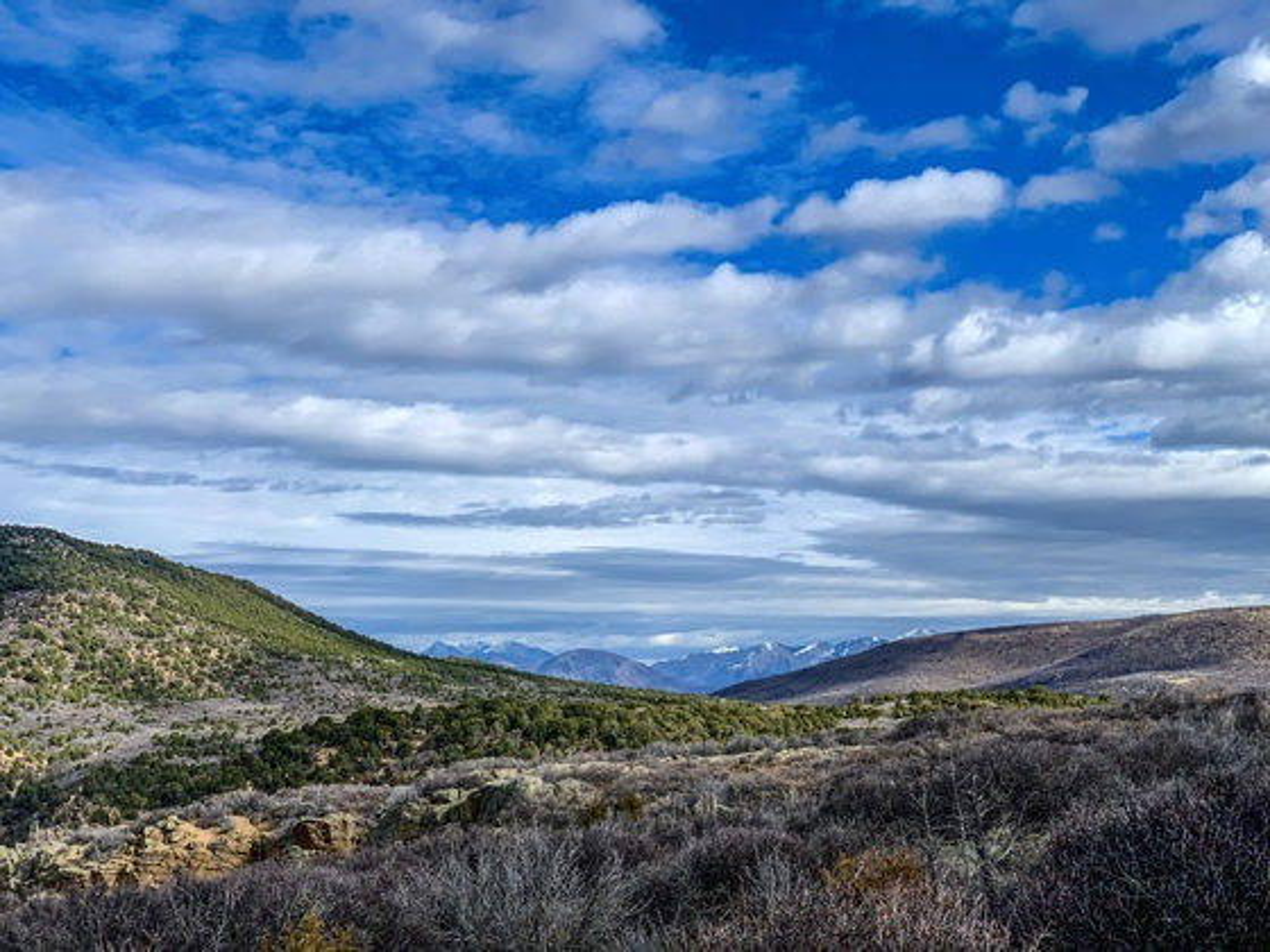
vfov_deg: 28.0
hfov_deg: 36.8
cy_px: 476
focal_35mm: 52
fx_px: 1908
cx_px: 635
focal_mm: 6
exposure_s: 1/1776
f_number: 2.4
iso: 16
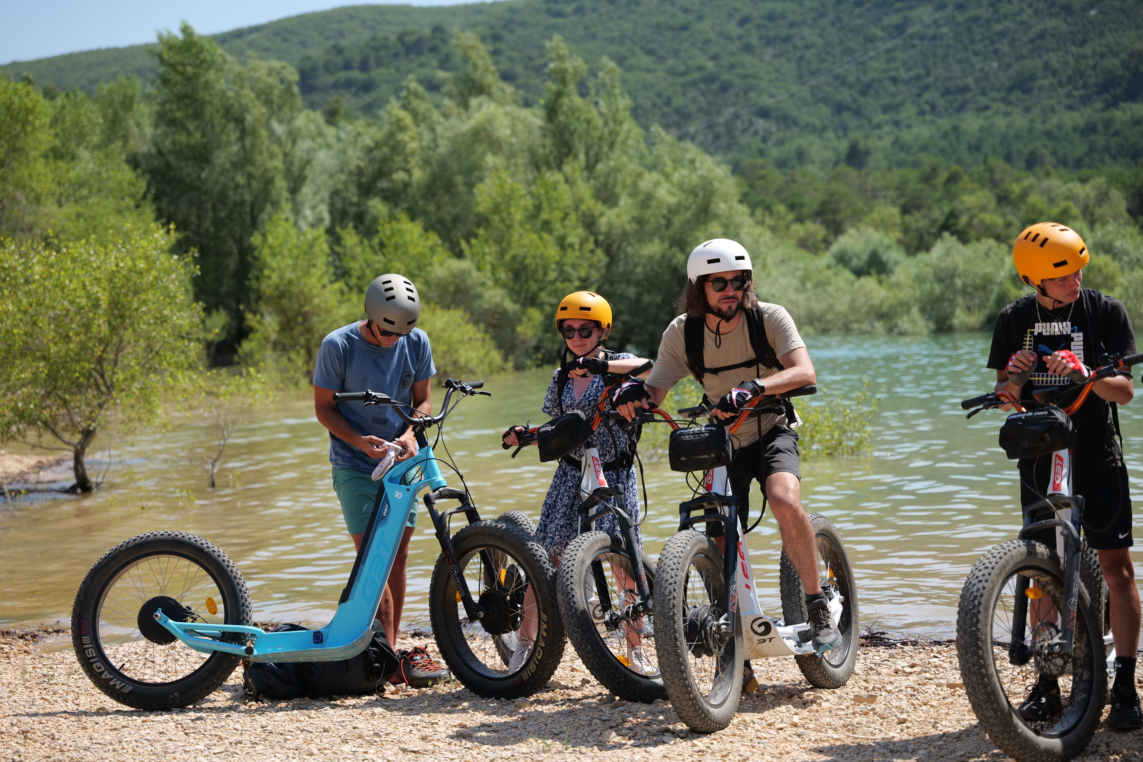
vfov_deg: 19.5
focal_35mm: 70
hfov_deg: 28.8
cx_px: 572
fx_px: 2222
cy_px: 381
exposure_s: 1/400
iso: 320
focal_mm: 70
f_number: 2.8
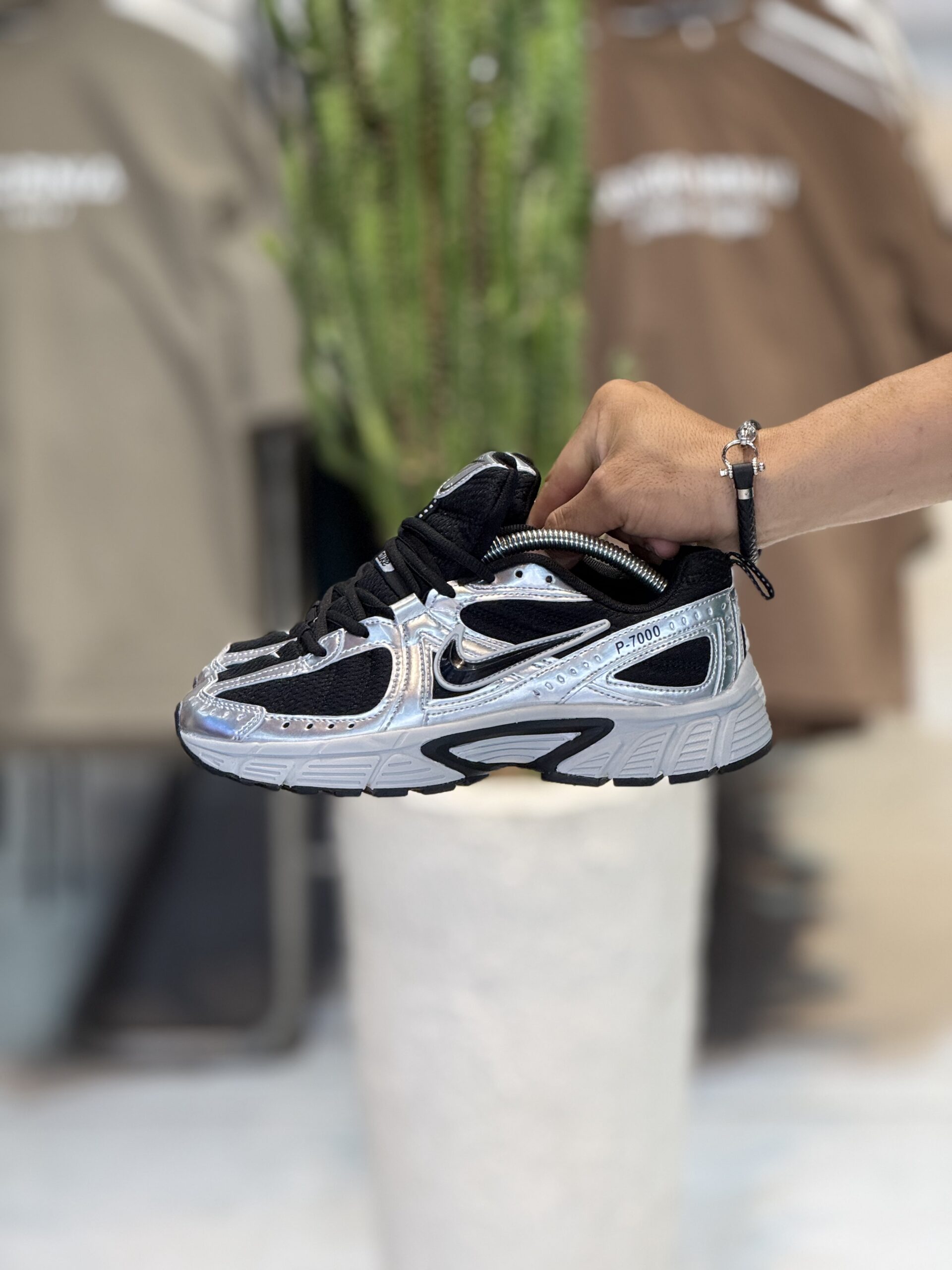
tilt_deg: -13.2
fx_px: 4400
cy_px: 635
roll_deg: +0.9
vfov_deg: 16.4
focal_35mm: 120
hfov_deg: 12.3
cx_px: 476
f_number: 2.8
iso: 125
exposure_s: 1/100
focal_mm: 15.66
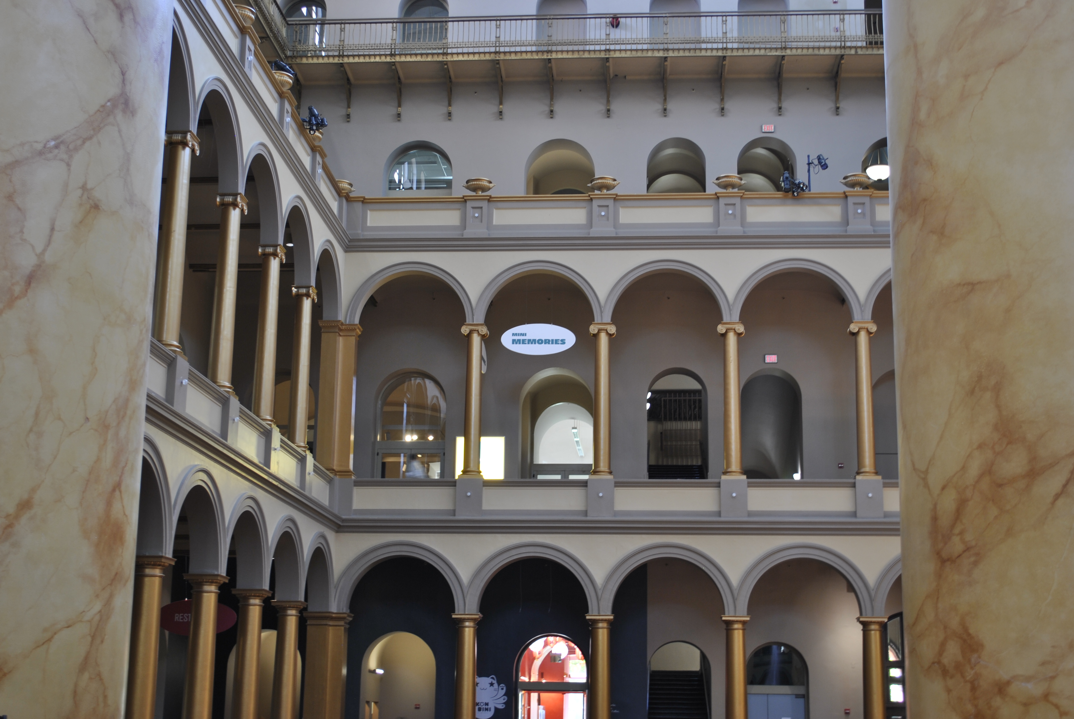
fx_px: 1523
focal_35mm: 51
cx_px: 537
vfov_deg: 26.6
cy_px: 360
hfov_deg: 38.8
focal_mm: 34
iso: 100
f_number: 5
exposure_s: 1/5
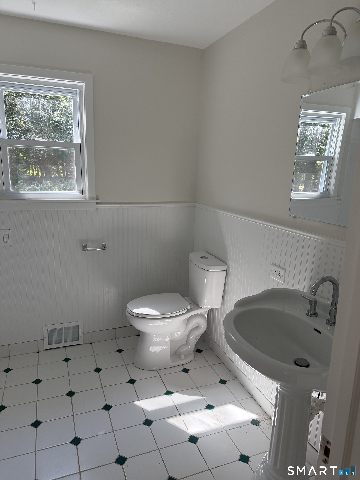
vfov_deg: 71.6
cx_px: 180
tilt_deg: -11.8
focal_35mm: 24
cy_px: 240
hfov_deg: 56.8
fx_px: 333
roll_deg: -2.2
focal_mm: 6.76
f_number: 1.78
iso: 200
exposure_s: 1/228
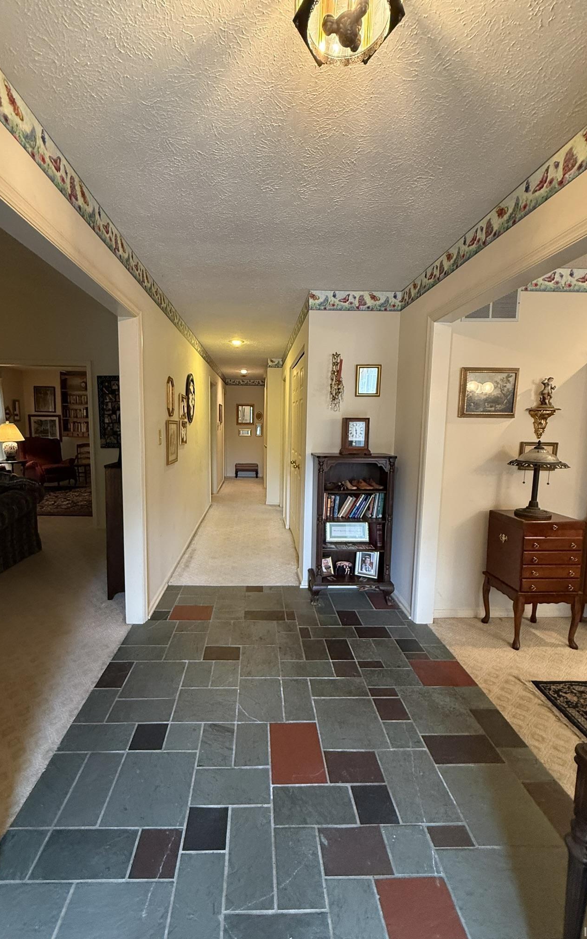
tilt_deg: -6.2
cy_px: 467
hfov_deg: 74.6
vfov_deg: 101.5
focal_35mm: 15
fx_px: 384
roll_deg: +0.3
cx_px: 264
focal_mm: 2.22
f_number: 2.2
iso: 500
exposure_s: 1/60
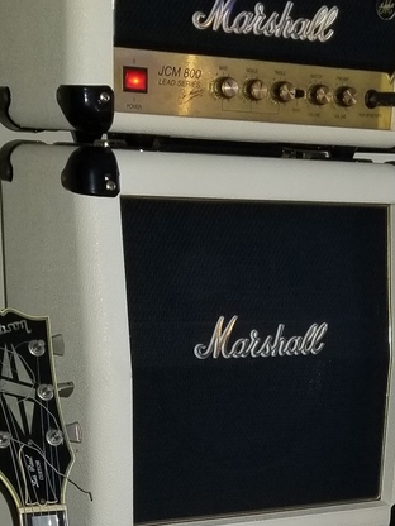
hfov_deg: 19.6
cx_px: 267
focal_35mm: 75
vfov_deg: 23.4
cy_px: 654
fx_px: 1141
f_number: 1.7
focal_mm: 4.25
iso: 100
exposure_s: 1/24
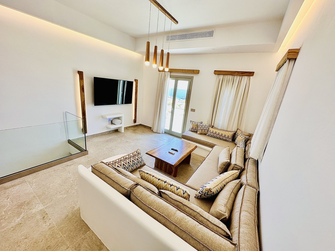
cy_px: 126
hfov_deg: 102.1
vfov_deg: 85.7
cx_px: 168
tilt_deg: -16.1
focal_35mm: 14
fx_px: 135
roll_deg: -6.7
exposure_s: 1/100
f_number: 2.2
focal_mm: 2.22
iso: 50
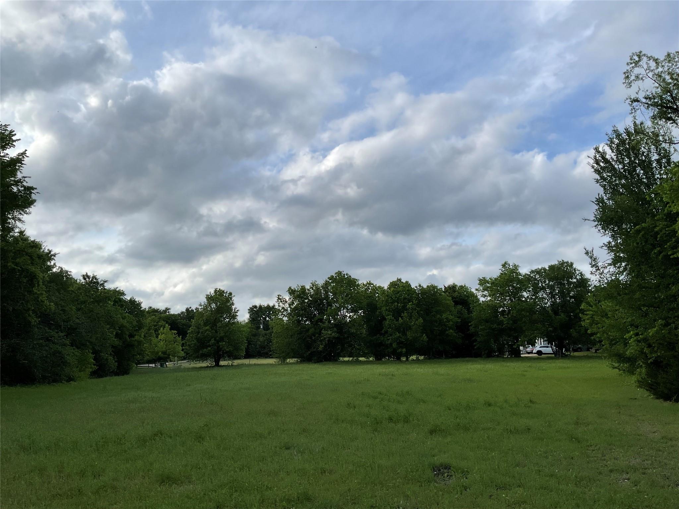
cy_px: 254
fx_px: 569
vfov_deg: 48.2
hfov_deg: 61.7
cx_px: 340
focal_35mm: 29
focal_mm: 3
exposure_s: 1/1675
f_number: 1.8
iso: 16
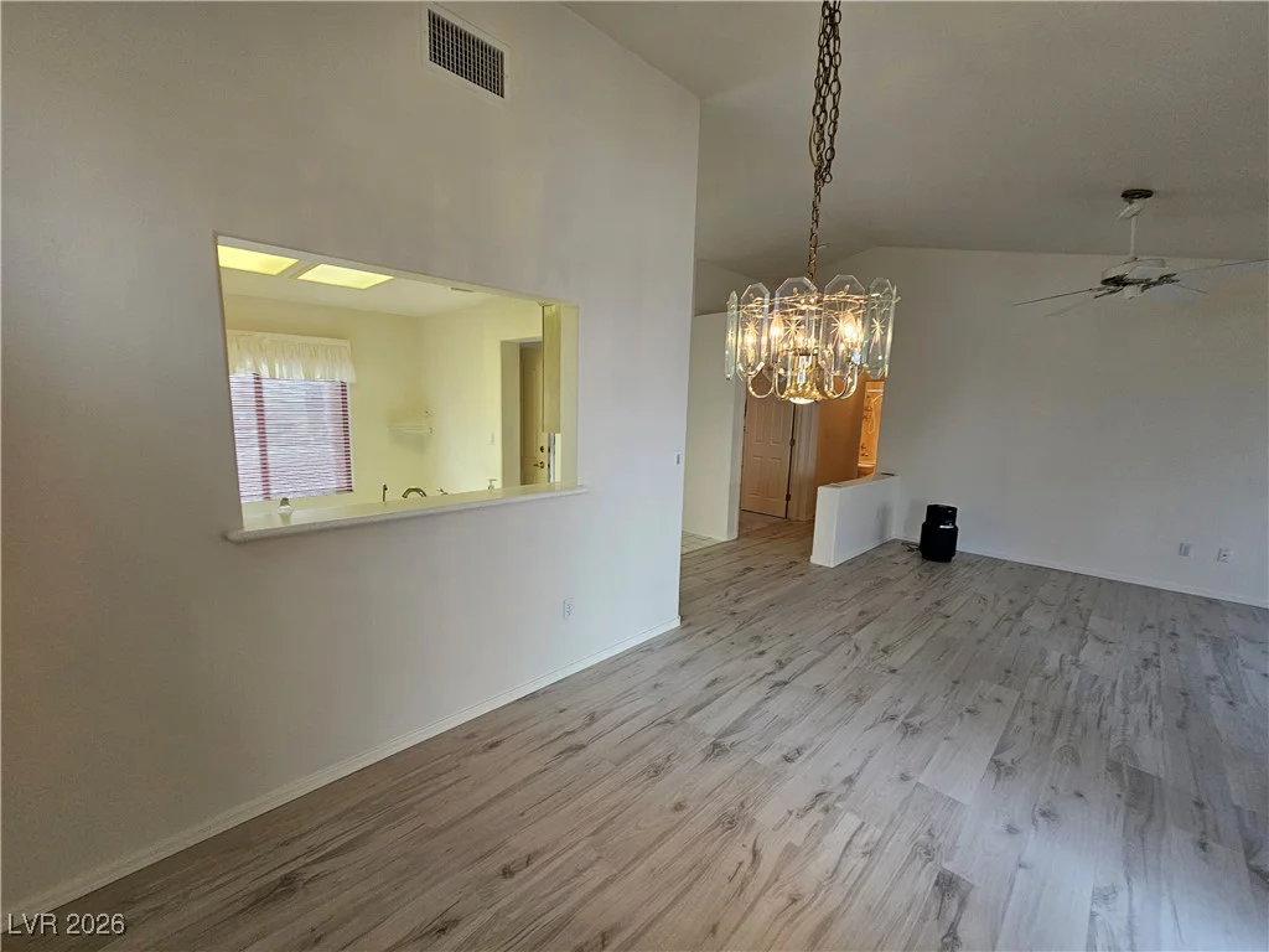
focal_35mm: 13
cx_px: 634
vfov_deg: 89.9
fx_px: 477
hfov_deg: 106.2
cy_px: 476
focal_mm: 2.2
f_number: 2.2
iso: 80
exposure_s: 1/60
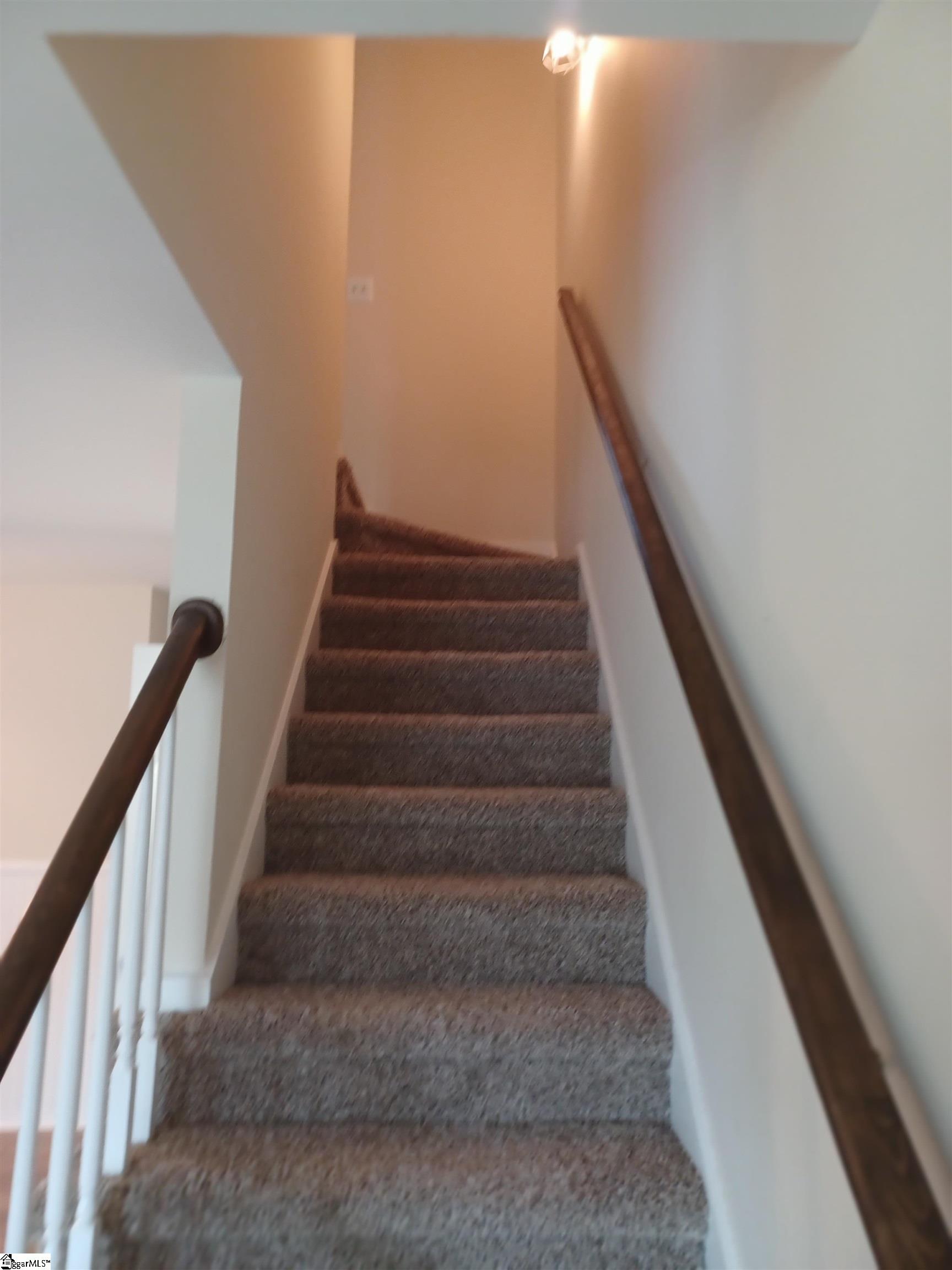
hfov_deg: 54.9
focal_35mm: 25
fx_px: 917
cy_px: 635
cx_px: 476
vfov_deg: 69.4
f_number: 1.8
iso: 500
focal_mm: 4.6
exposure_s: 1/25
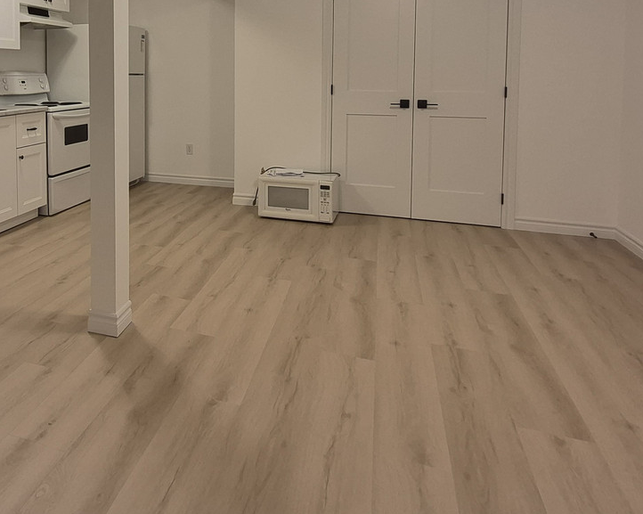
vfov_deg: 49.4
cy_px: 88
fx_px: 514
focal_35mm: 27
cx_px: 170
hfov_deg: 61.0
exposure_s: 1/60
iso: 100
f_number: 2.2
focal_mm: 1.74
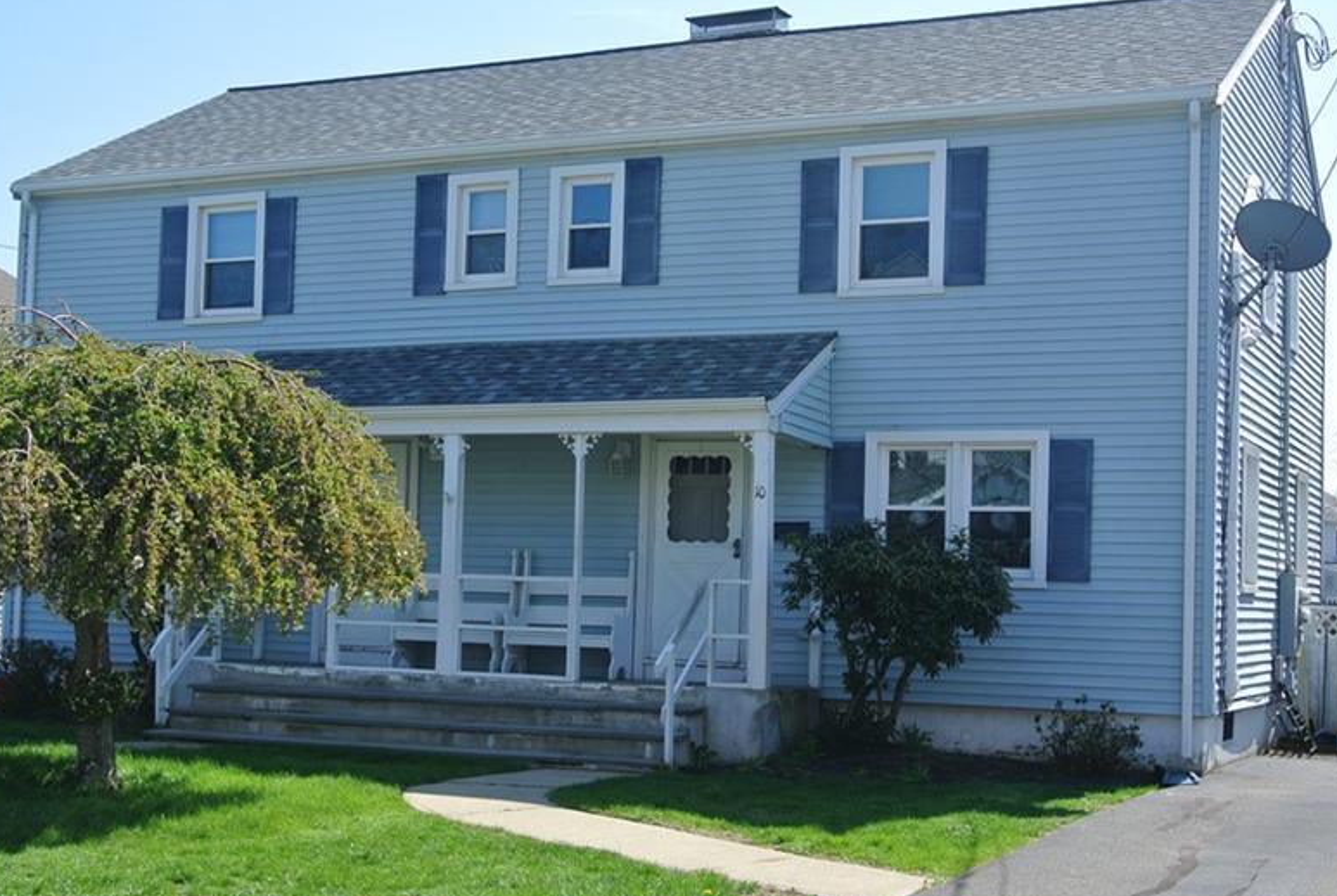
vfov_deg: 25.6
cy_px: 520
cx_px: 614
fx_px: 1971
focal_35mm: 53
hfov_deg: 37.4
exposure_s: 1/500
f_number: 4.5
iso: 100
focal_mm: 15.1
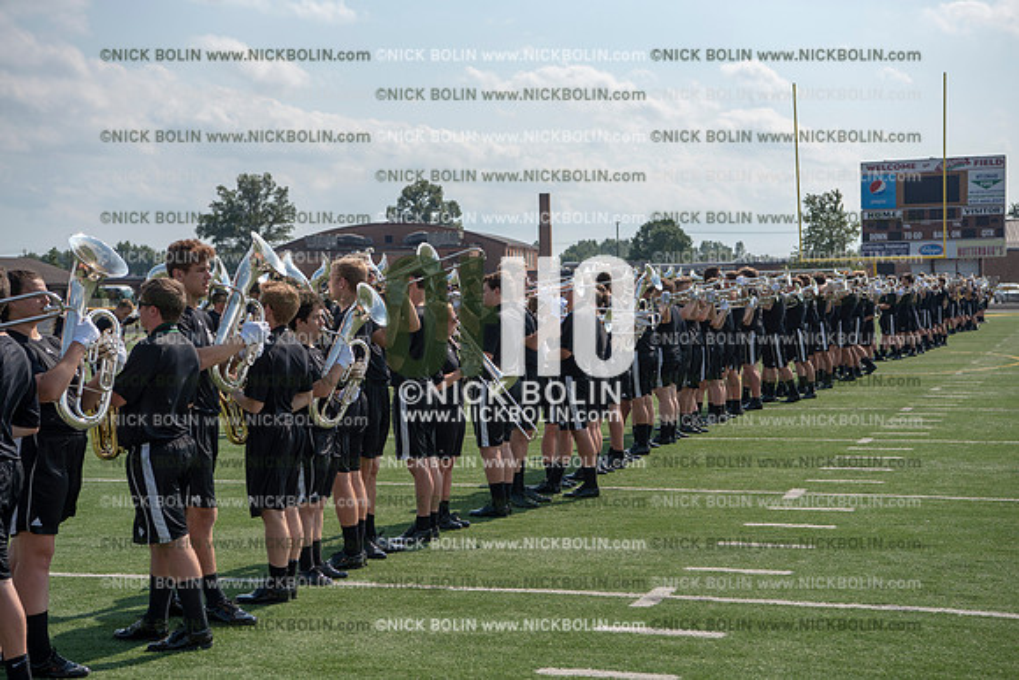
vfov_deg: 22.6
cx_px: 510
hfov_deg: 33.4
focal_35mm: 60
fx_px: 1699
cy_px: 340
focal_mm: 60
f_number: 5.6
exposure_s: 1/2000
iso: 200
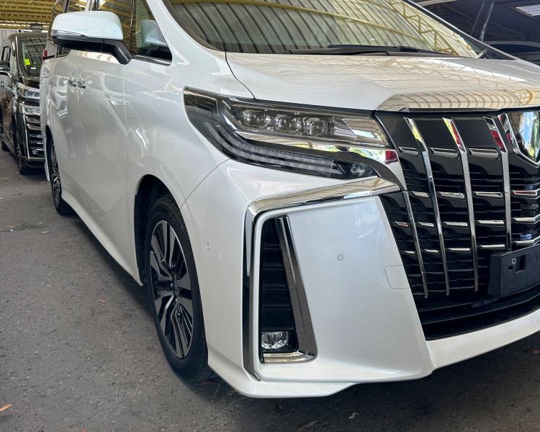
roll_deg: +1.4
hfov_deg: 54.8
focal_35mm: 32
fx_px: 511
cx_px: 347
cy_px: 163
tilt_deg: -8.0
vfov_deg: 45.4
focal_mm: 6.86
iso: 64
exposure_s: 1/121
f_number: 1.78
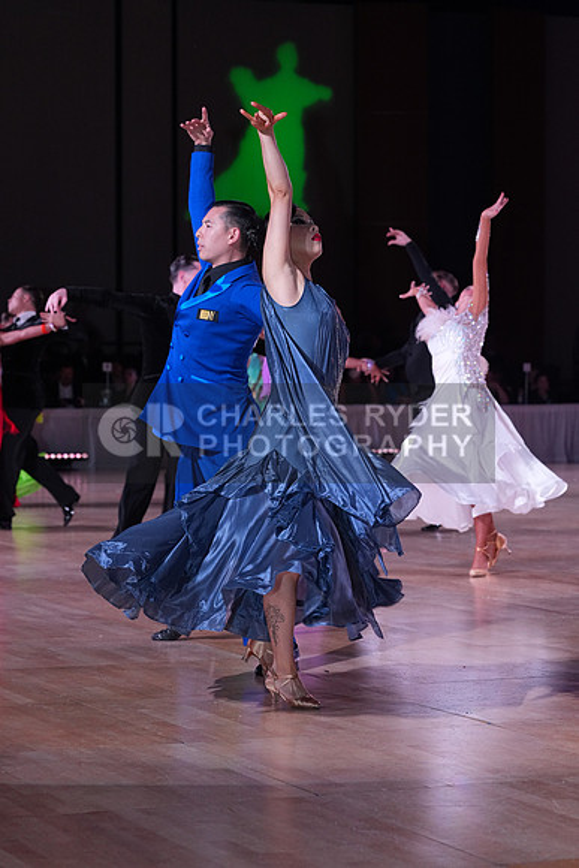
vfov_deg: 21.2
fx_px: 2314
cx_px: 290
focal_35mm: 96
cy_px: 434
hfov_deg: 14.3
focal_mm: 96
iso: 2500
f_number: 5.6
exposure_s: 1/250
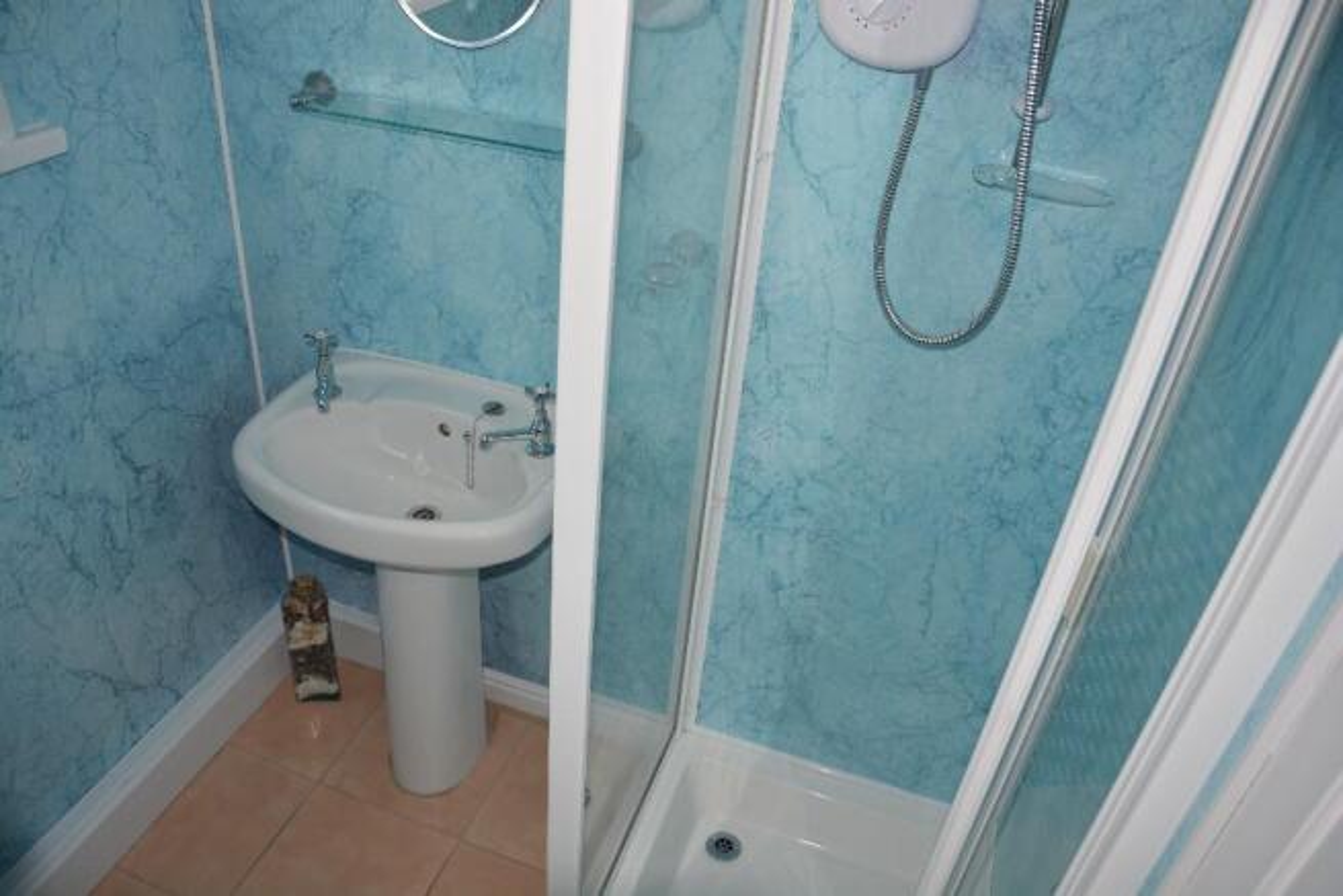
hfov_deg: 67.4
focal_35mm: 27
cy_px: 448
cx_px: 672
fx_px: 1007
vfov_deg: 48.0
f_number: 3.5
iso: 100
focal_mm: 18
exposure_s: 1/60
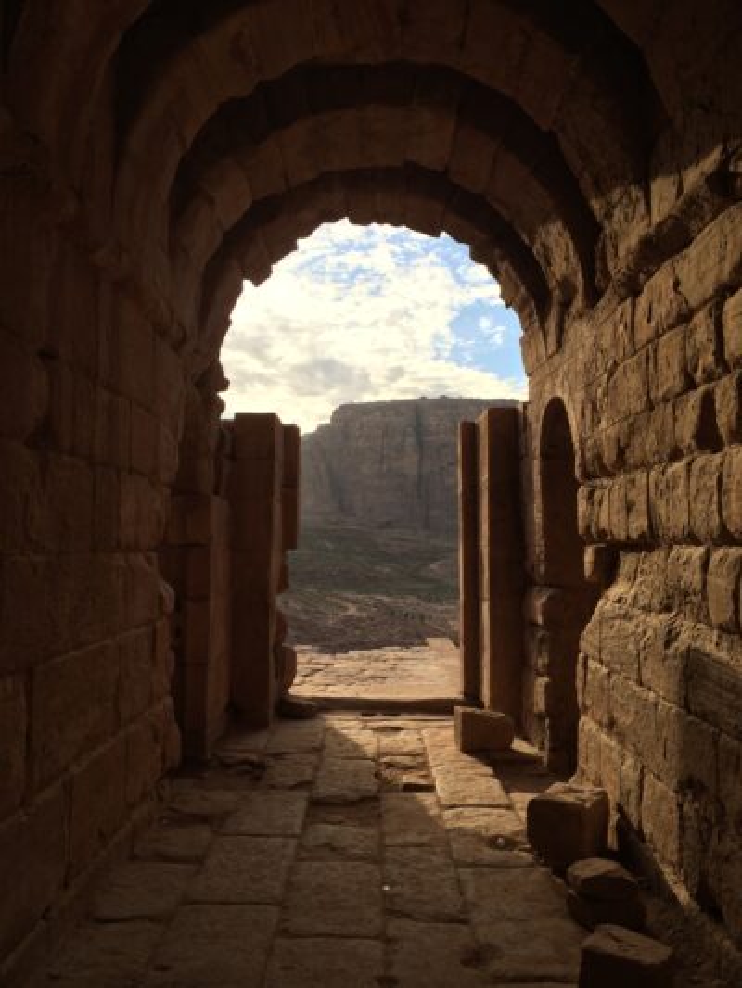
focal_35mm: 30
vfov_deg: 60.0
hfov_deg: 46.8
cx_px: 371
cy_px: 494
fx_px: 857
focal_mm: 4.12
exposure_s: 1/1026
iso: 32
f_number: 2.2
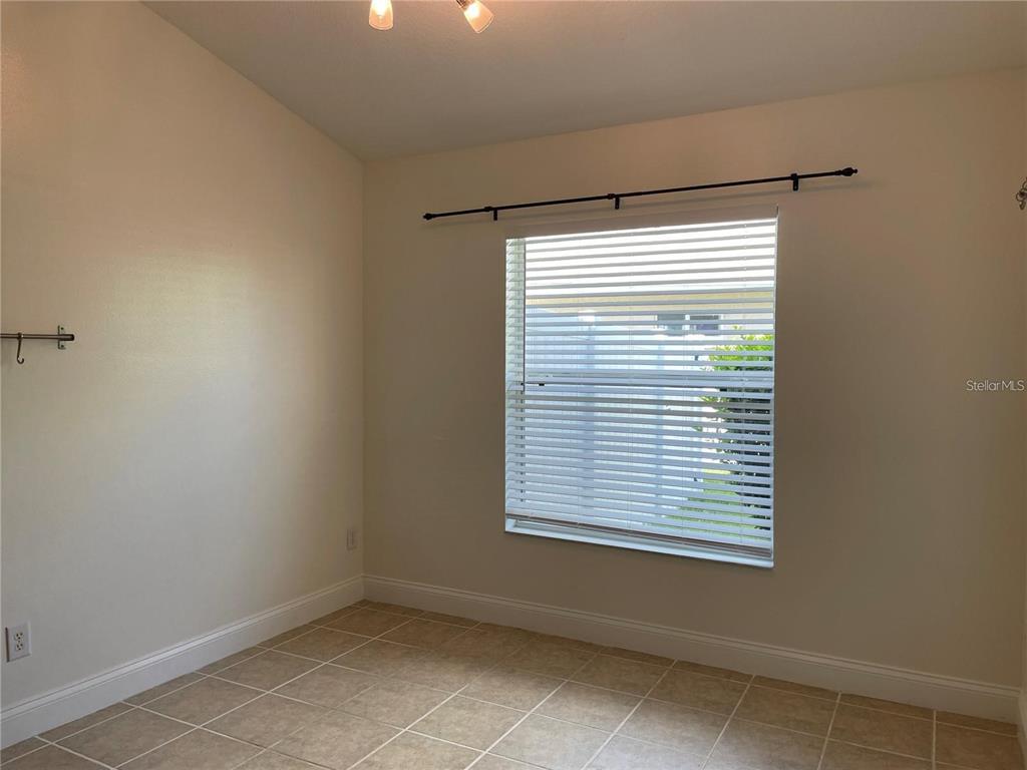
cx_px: 514
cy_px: 385
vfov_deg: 53.1
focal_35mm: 26
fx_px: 771
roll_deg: -0.4
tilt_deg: +0.6
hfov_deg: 67.3
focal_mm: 4.2
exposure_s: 1/120
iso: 32
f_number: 1.6
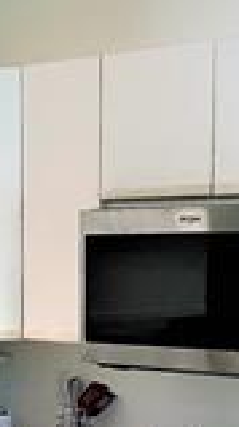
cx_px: -38
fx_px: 1346
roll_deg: +1.0
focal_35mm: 119
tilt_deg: -7.7
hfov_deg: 10.0
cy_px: 447
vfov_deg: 17.5
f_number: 1.8
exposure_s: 1/20
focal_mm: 3.99
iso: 40
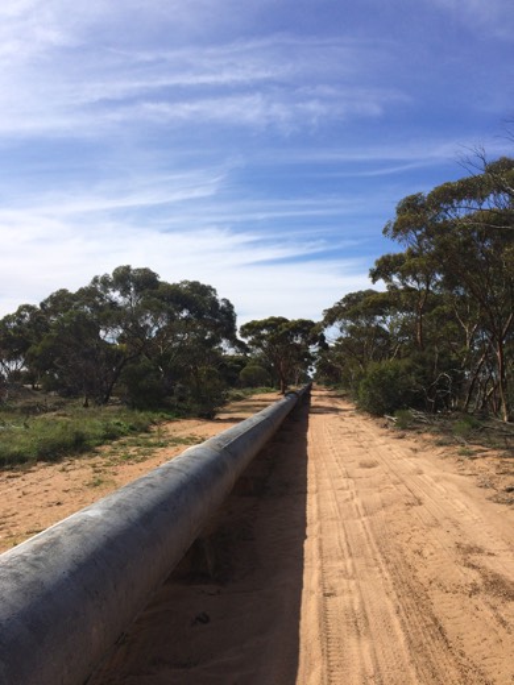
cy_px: 342
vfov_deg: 61.7
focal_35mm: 29
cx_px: 257
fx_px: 574
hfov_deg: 48.2
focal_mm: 4.15
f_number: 2.2
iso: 32
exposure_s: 1/3425
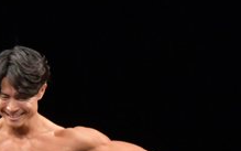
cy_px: 272
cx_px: 6
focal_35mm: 1027
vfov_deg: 1.3
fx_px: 6747
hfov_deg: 2.0
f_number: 5.6
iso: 3200
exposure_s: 1/400
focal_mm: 190
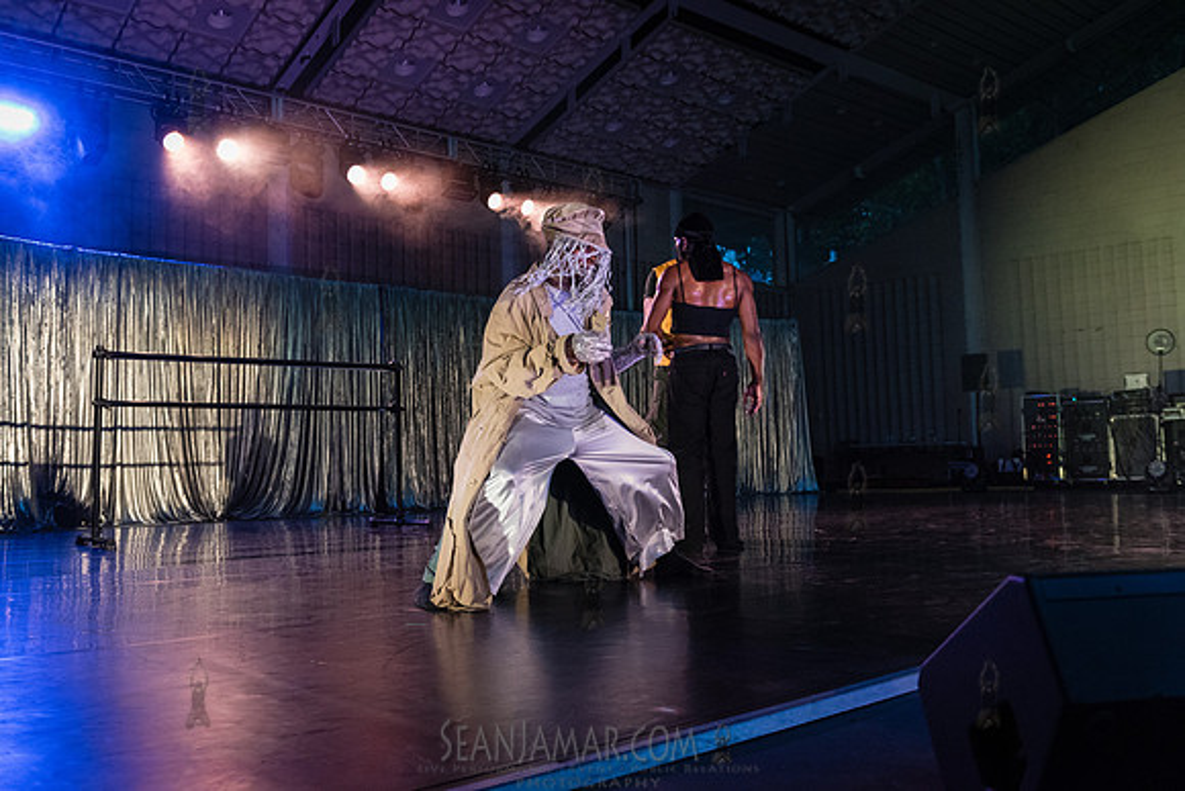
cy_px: 396
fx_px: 1054
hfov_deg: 58.7
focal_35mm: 32
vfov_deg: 41.1
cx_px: 592
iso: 4000
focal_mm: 32
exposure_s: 1/320
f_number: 3.5
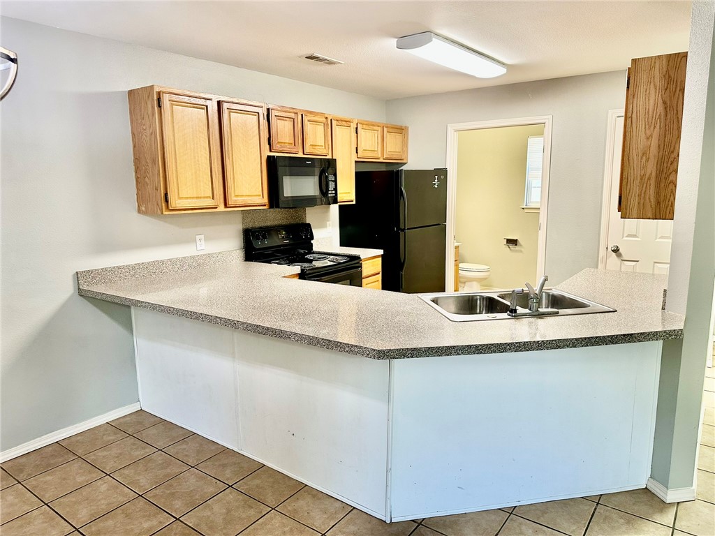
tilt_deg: -9.4
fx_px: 496
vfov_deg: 56.8
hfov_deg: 71.6
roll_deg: +0.1
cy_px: 268
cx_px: 358
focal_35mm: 24
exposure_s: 1/60
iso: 160
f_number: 1.78
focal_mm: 6.86
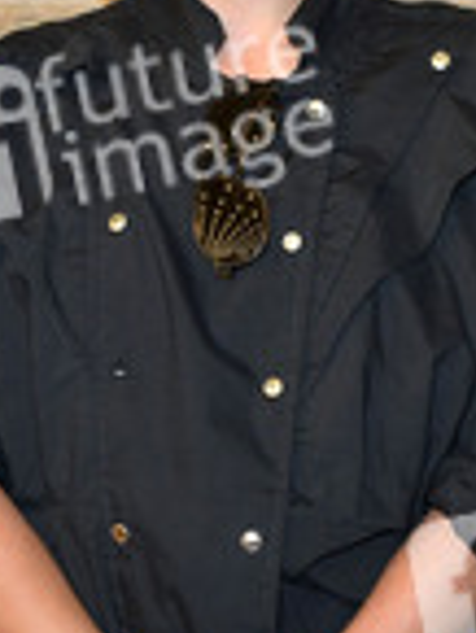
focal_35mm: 127
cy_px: 349
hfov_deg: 11.7
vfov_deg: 15.5
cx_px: 236
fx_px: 2325
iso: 1250
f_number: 6.3
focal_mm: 48
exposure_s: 1/250
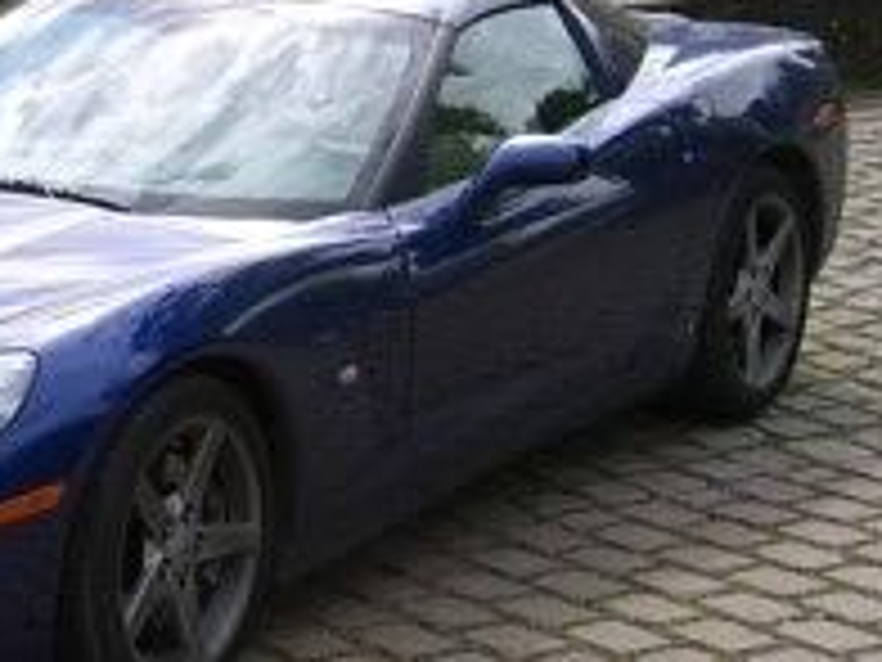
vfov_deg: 16.7
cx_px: 58
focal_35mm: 87
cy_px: 54
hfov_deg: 21.9
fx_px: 2217
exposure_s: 1/800
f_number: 2.8
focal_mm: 7.9
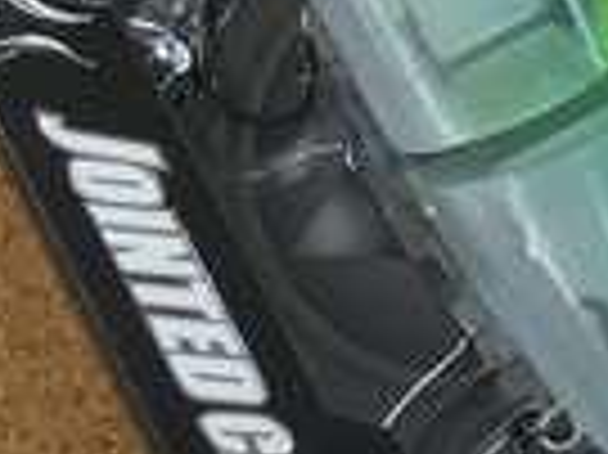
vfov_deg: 10.7
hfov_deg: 13.9
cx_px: 748
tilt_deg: -75.6
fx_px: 2422
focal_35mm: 138
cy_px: 103
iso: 32
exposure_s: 1/40
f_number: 2.4
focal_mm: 3.3
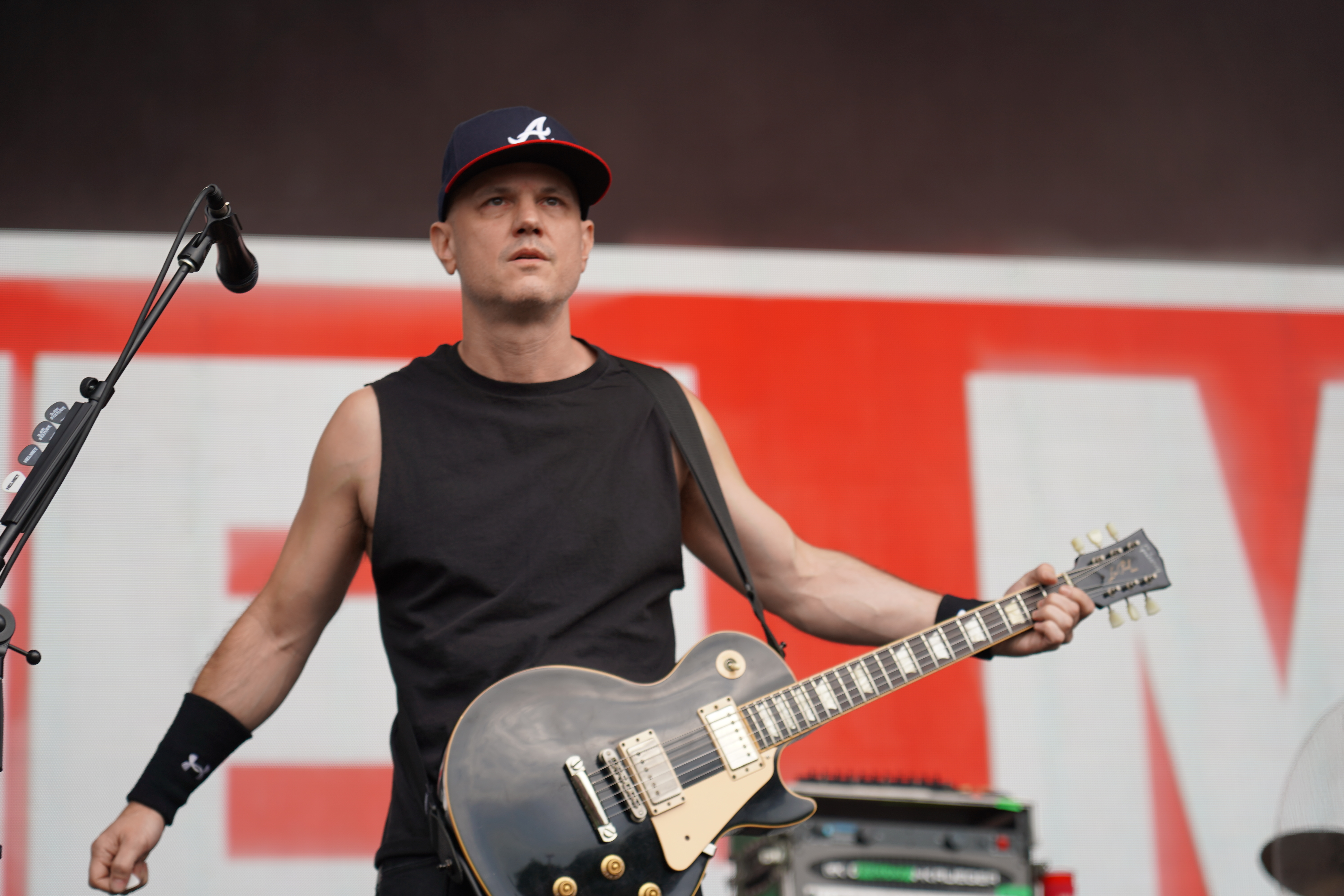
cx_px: 672
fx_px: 3920
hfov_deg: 19.5
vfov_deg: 13.0
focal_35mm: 105
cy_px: 448
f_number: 4
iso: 100
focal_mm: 105
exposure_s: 1/200
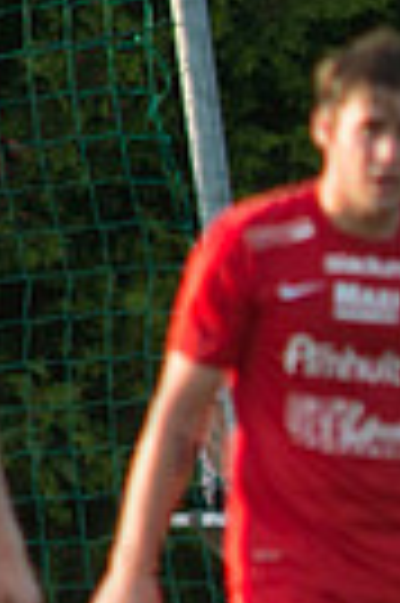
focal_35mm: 3346
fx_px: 55907
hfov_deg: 0.4
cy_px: 604
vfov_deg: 0.6
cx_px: 961
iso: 640
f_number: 4
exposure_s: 1/1250
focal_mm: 420
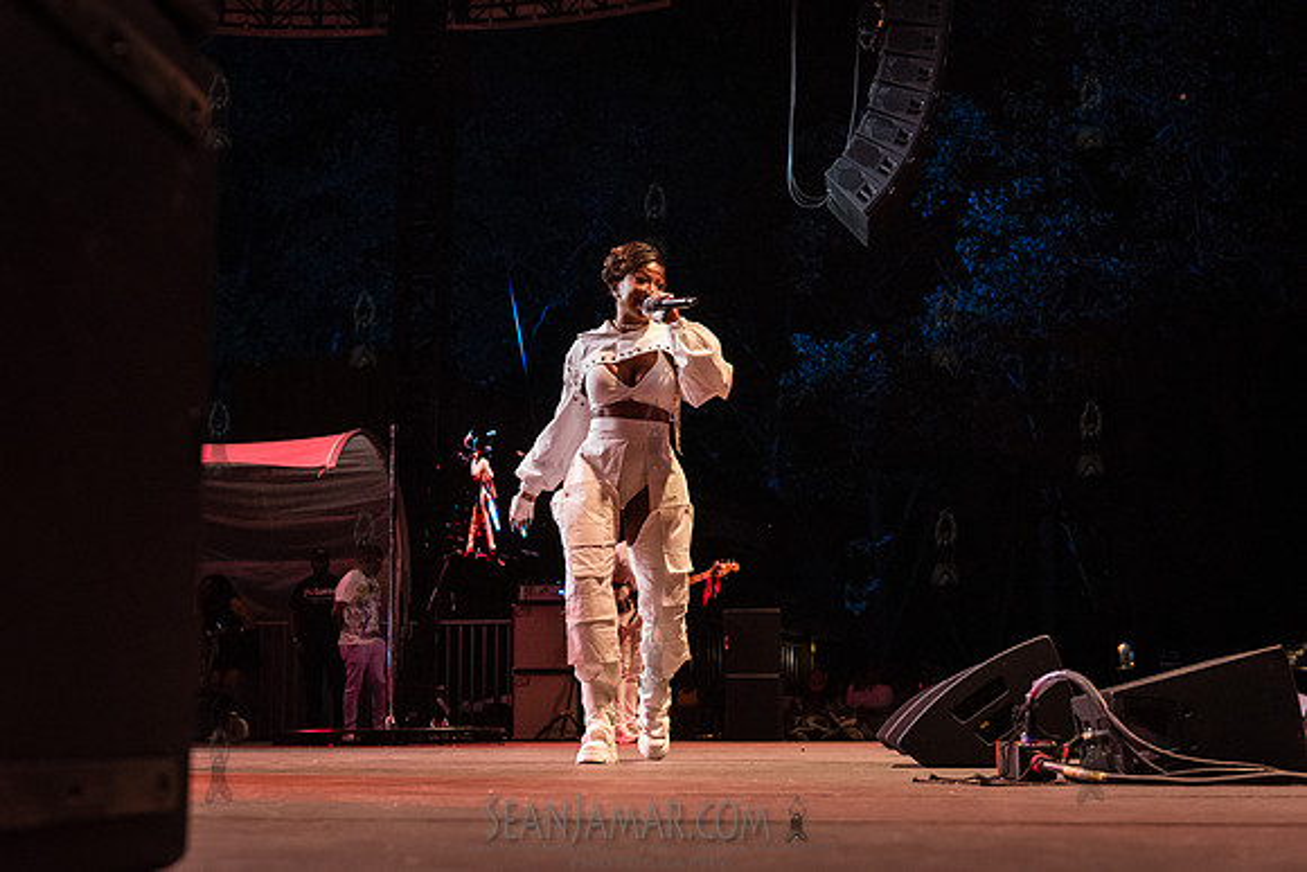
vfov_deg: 27.9
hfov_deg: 40.9
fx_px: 1754
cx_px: 654
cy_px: 436
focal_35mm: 48
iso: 6400
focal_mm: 48
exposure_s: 1/500
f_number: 4
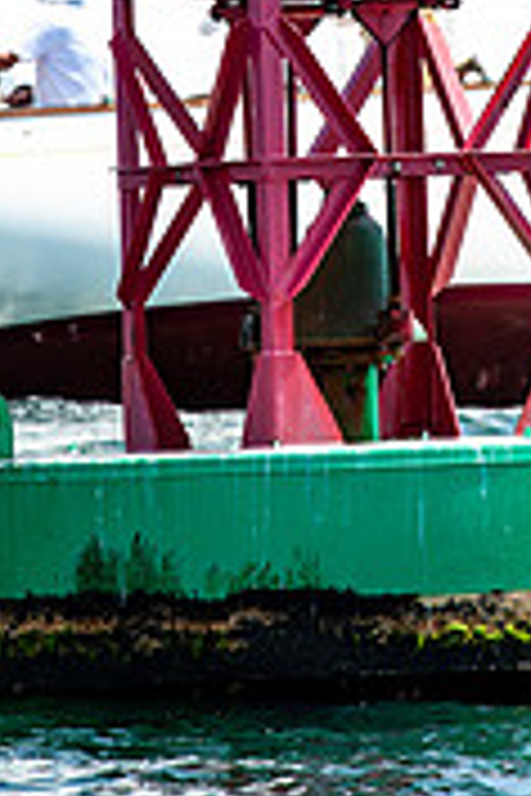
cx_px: 367
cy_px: -189
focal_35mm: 760
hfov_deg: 1.8
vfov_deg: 2.7
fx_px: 16814
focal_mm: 300
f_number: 5
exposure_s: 1/1600
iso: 250
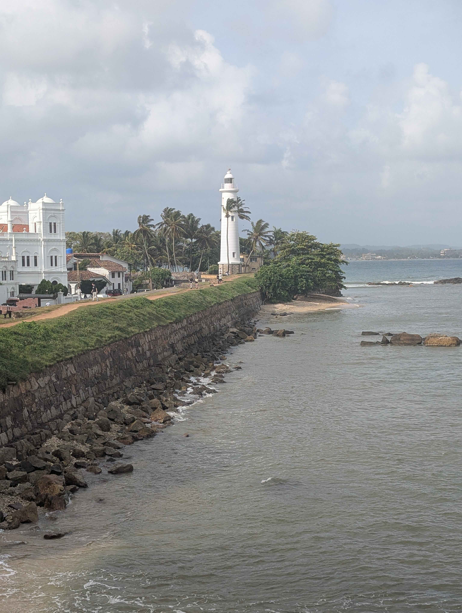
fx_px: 870
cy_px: 306
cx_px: 231
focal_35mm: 49
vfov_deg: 38.9
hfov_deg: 29.7
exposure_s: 1/848
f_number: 1.68
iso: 21
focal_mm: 6.9
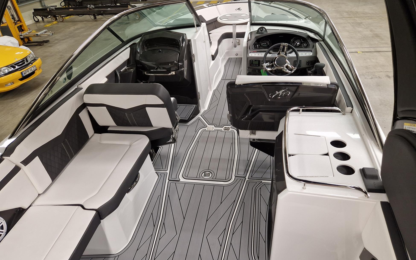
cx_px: 203
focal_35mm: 25
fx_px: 283
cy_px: 138
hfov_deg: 72.5
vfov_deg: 49.3
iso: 50
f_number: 1.8
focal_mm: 5.4
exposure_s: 1/100
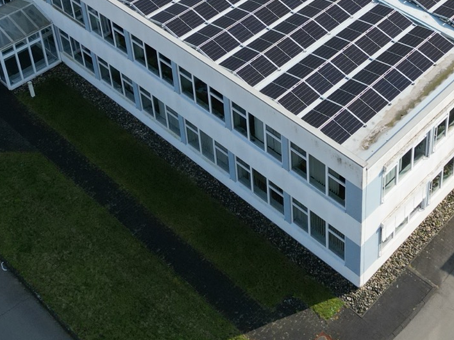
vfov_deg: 22.2
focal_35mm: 61
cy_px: -67
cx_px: 355
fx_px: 800
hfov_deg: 31.0
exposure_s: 1/3000
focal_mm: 6.72
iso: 150
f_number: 1.7
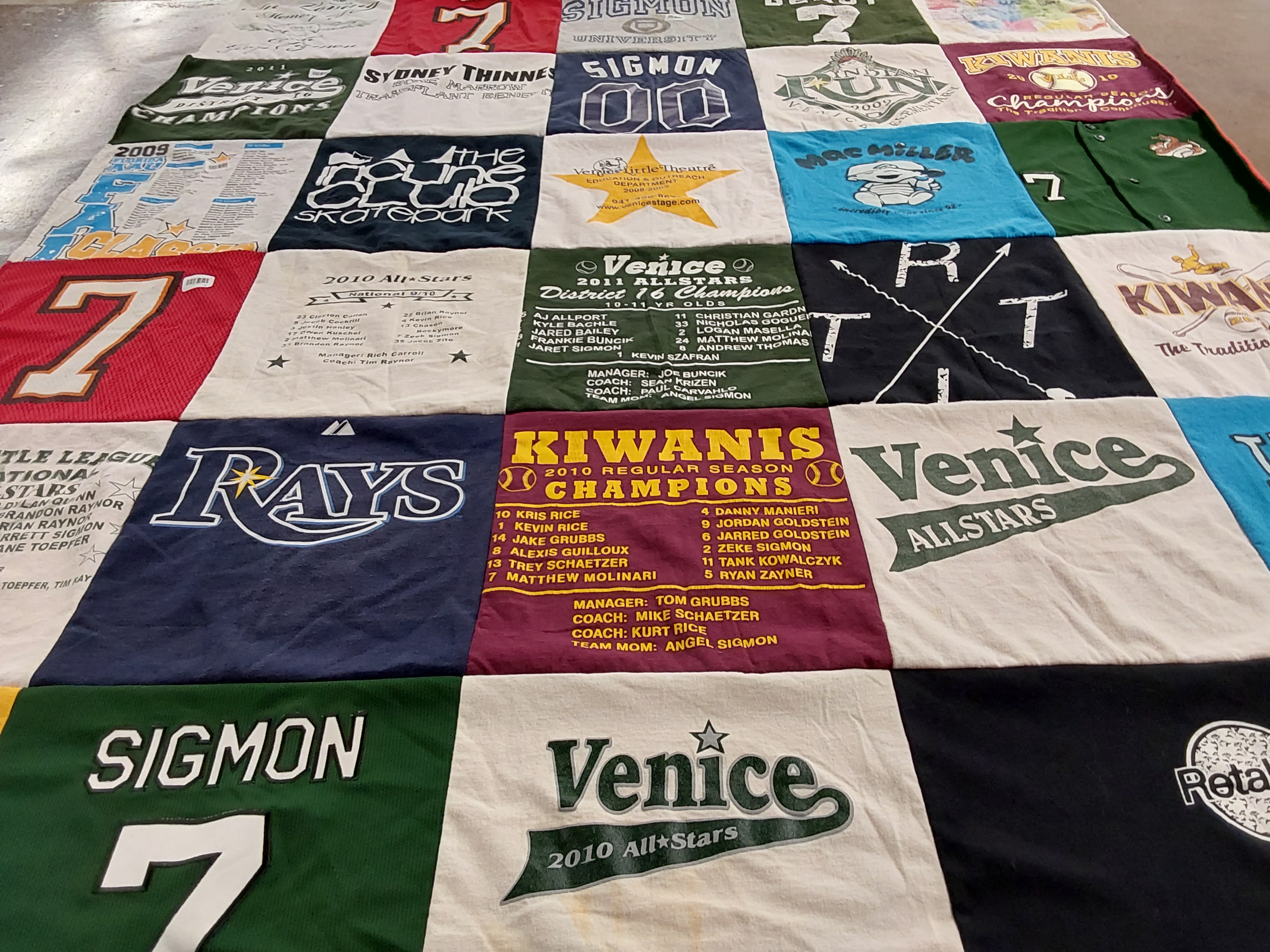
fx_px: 1027
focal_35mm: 28
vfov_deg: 49.7
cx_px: 635
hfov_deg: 63.4
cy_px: 476
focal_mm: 2.91
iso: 125
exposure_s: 1/60
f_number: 1.9
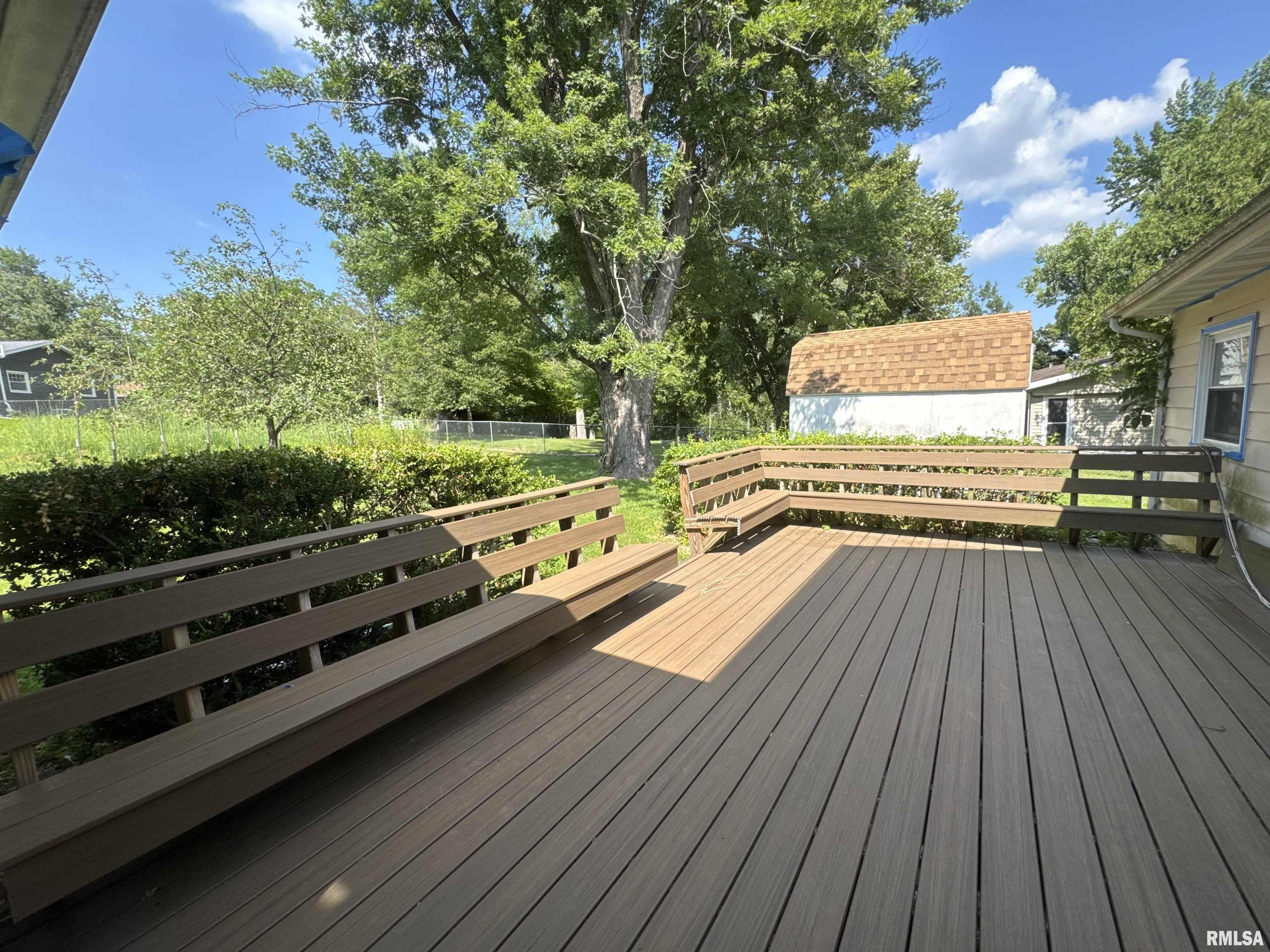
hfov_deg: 102.1
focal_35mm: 14
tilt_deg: -5.8
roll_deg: +2.8
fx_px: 514
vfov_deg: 85.7
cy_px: 476
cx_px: 635
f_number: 2.2
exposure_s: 1/693
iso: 40
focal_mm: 2.22
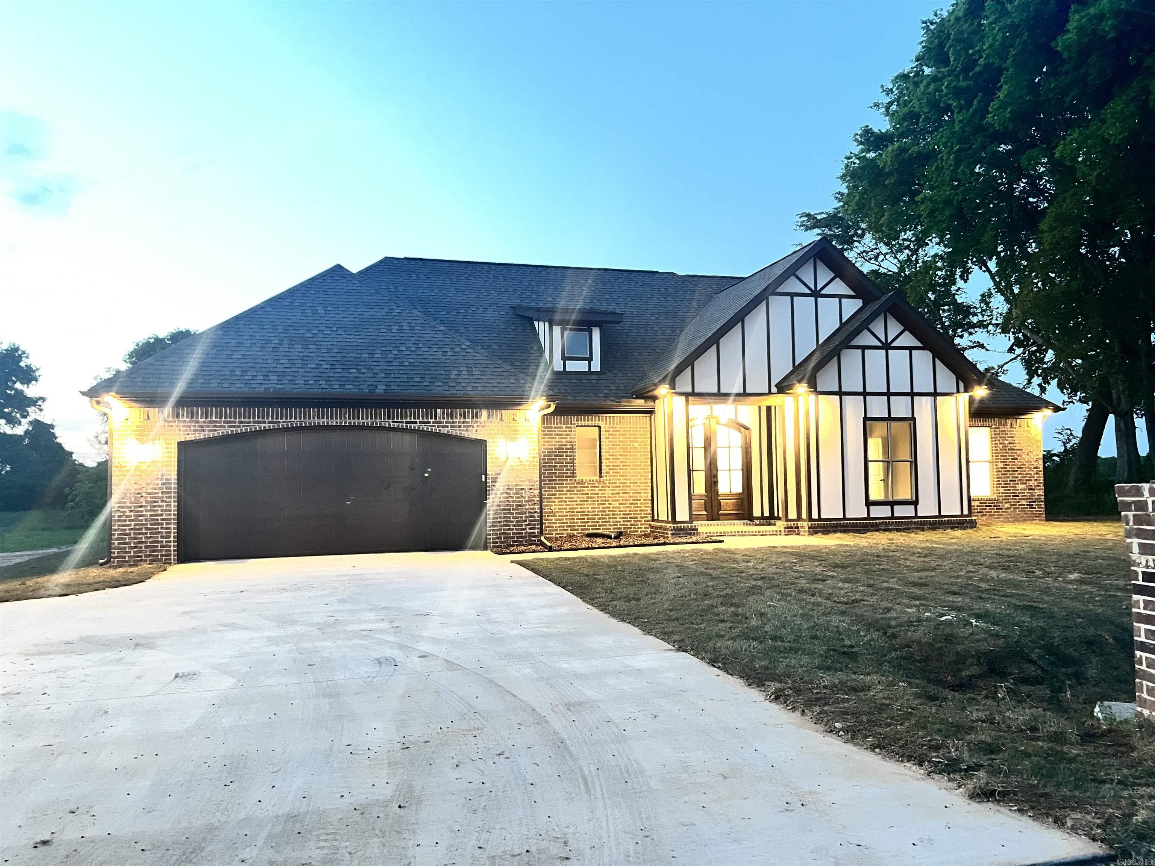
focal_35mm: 26
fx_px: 868
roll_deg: +0.4
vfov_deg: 53.1
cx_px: 578
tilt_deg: +2.7
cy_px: 433
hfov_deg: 67.3
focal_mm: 5.7
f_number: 1.5
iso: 1000
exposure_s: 1/23
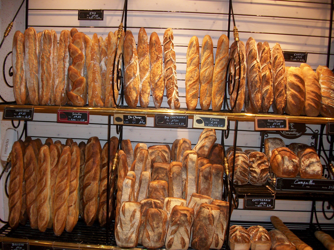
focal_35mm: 31
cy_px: 125
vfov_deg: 45.4
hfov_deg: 58.4
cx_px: 167
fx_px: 299
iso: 150
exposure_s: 1/40
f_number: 2.9
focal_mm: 5.7
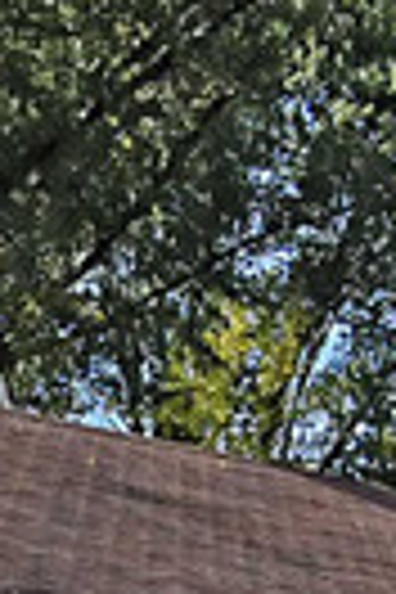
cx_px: -234
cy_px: 729
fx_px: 2887
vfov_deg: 11.5
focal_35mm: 175
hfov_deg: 7.7
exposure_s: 1/1250
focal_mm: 24
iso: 400
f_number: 7.1
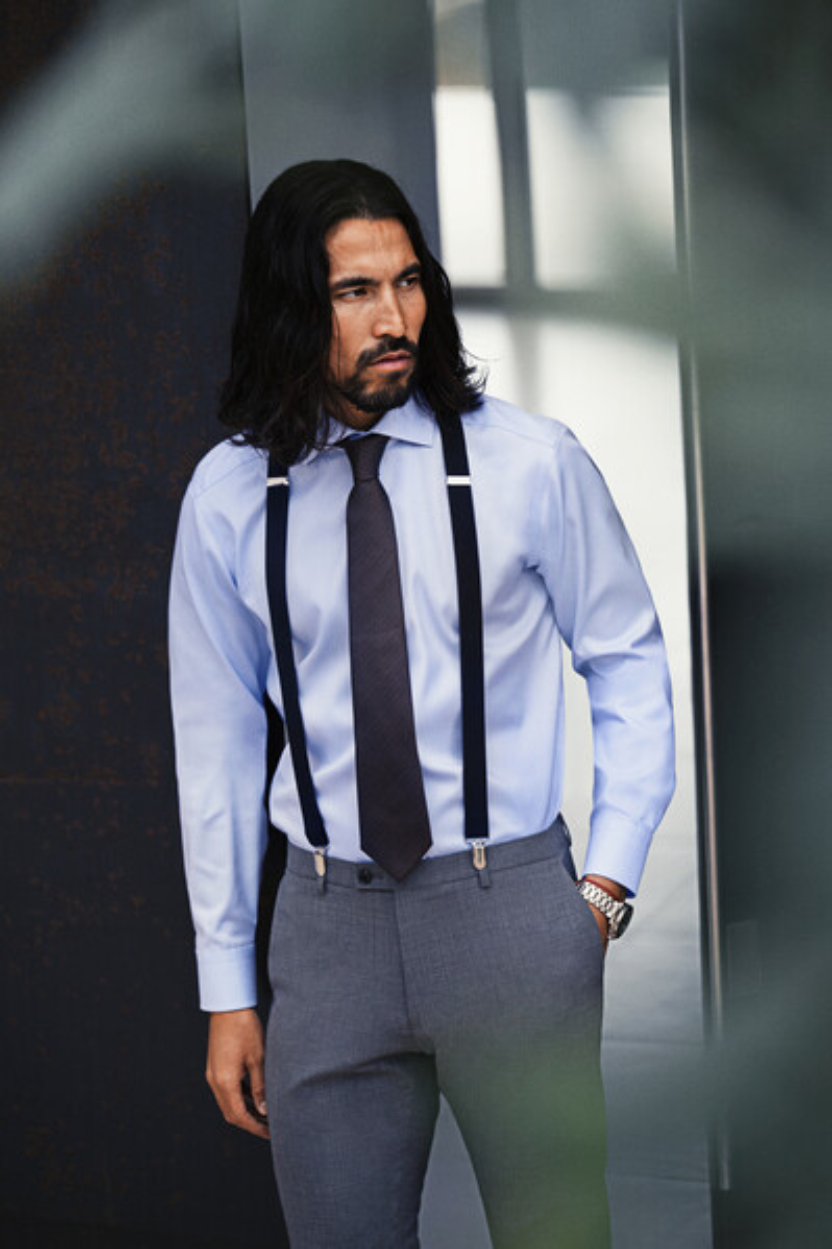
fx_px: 4162
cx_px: 416
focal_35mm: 120
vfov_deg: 17.1
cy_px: 624
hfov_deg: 11.4
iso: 100
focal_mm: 120
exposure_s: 1/320
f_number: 3.2
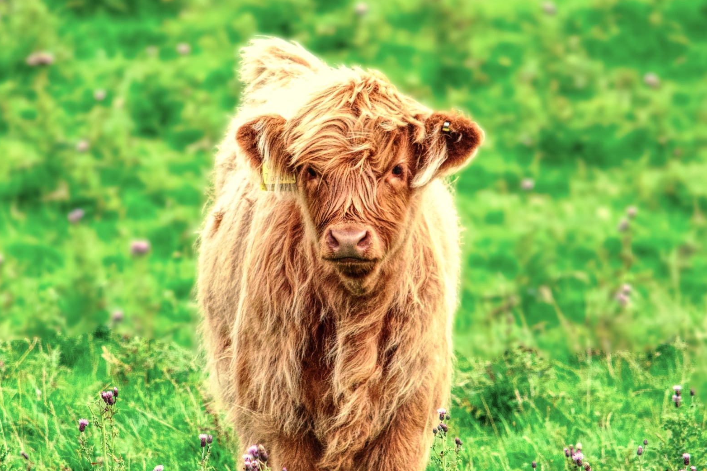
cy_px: 240
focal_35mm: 518
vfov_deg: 2.7
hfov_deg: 4.0
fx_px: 10170
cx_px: 325
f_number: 5.6
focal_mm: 300
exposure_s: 1/800
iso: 320
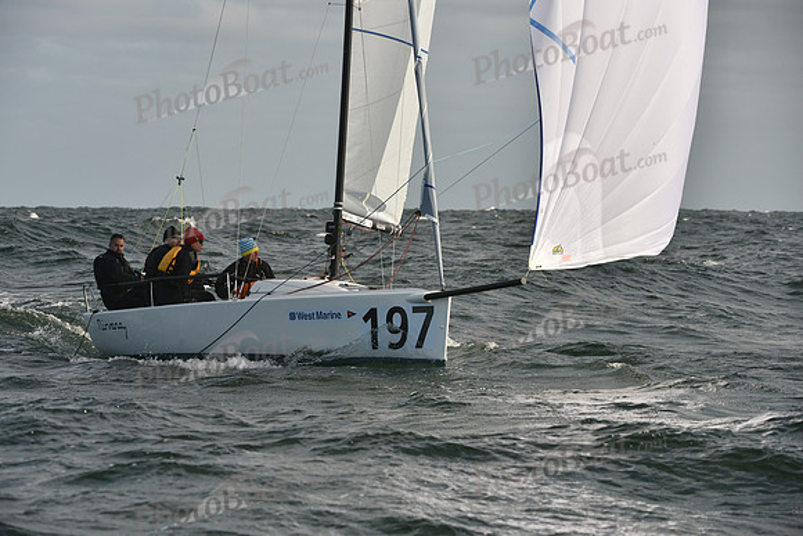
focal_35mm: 220
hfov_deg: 9.4
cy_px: 268
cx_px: 402
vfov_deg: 6.2
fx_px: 4908
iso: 320
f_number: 8
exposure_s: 1/1000
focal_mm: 220
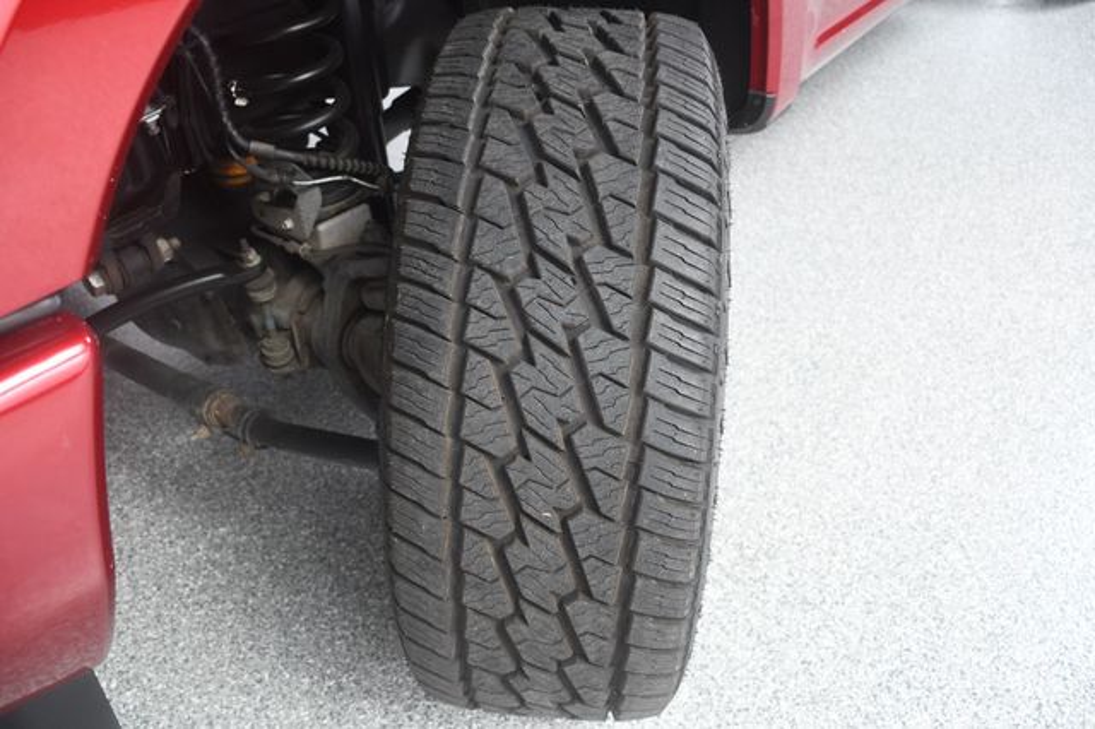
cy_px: 364
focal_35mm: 30
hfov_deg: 62.0
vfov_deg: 43.6
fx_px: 912
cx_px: 548
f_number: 3.5
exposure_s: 1/160
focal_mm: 20
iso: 100
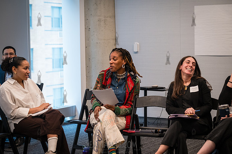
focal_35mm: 80
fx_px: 515
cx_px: 116
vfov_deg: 17.0
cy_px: 77
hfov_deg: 25.4
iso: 2000
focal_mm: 80
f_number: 4
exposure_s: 1/200
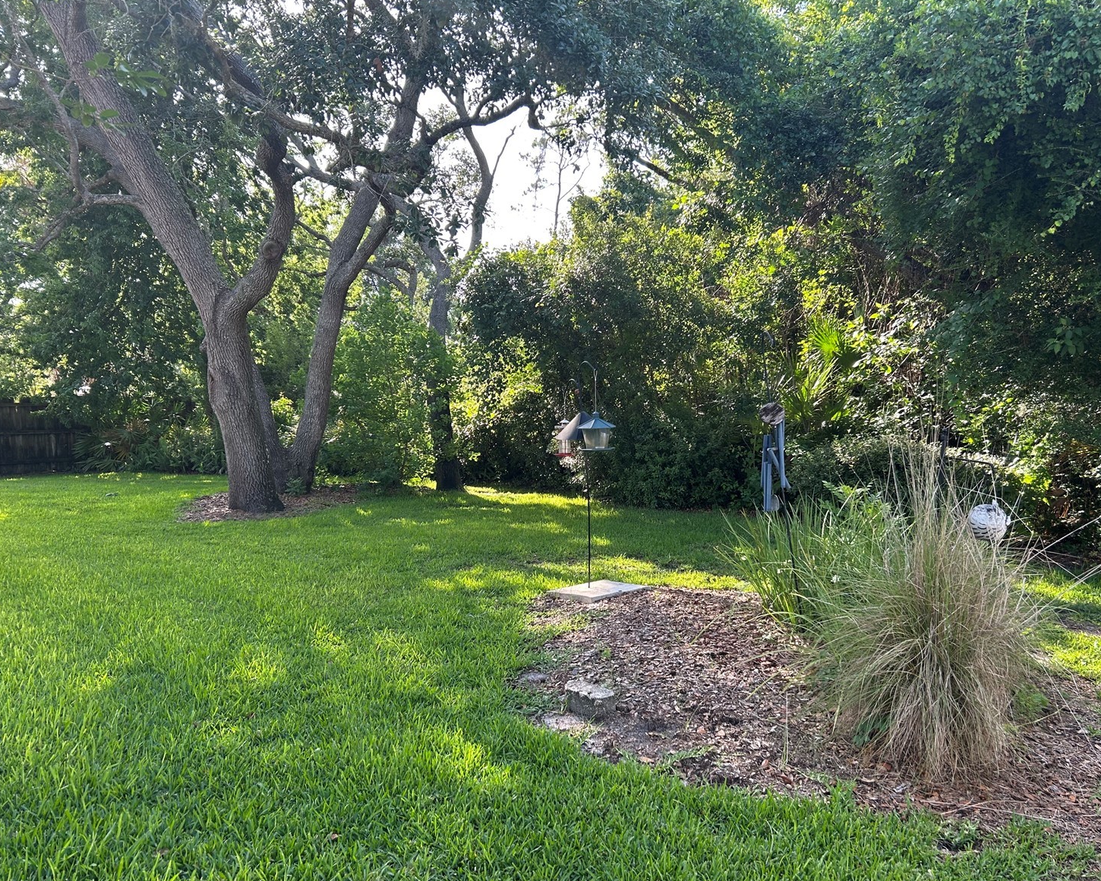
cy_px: 450
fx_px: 912
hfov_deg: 62.2
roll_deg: +0.8
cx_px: 567
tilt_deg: -2.9
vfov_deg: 51.5
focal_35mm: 28
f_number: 1.5
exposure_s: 1/277
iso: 40
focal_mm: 5.7
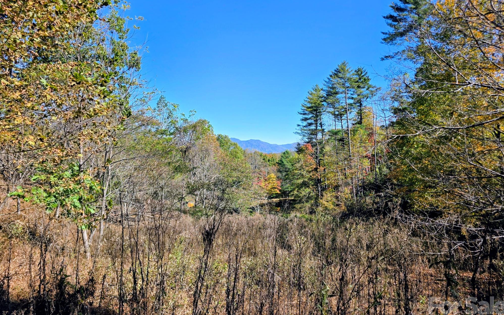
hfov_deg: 72.5
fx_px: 343
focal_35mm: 25
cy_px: 153
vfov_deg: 49.3
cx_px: 250
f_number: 1.7
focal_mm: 6.3
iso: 80
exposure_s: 1/3100
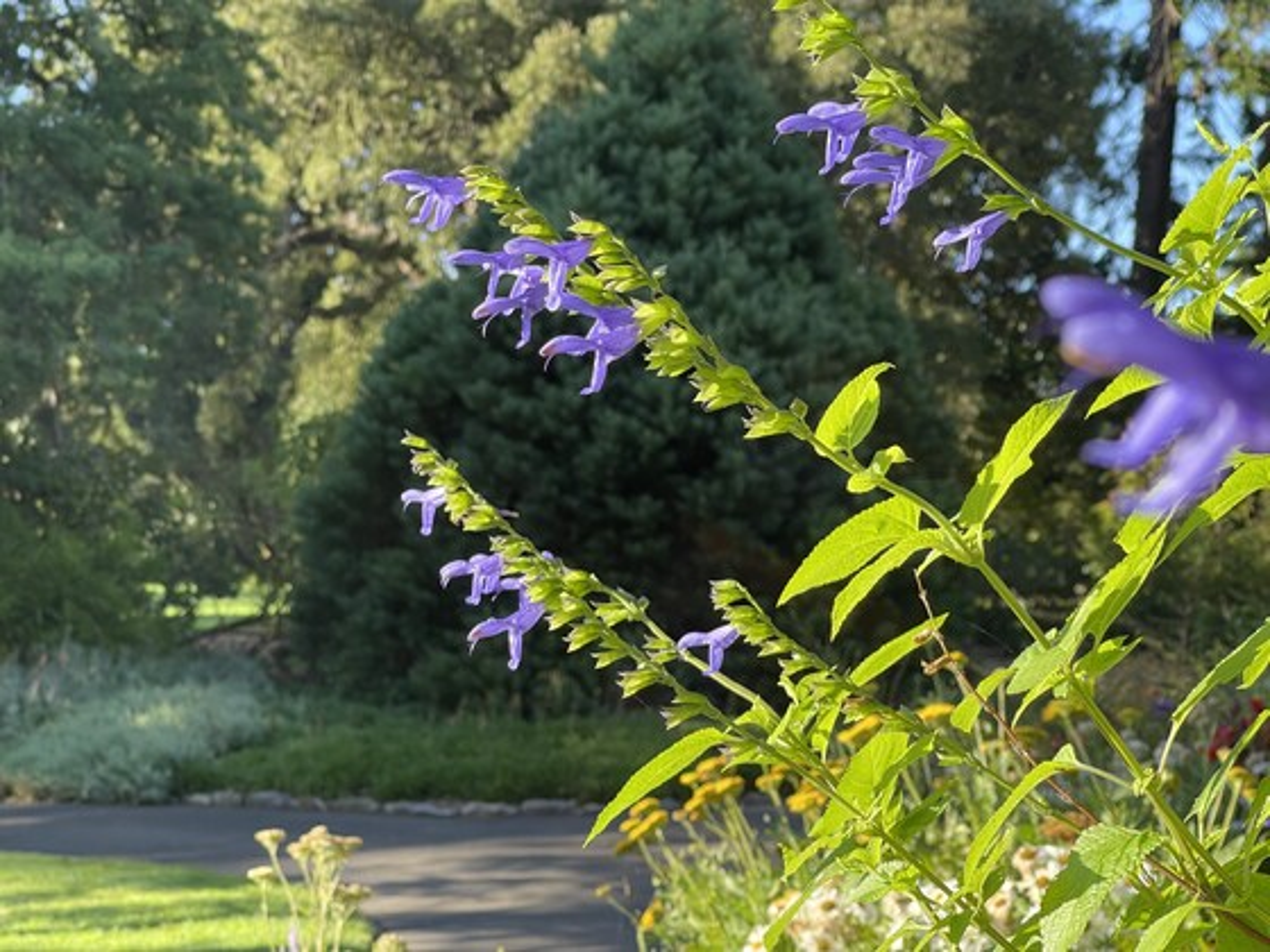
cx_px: 635
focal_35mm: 64
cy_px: 476
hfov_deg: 30.3
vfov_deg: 22.9
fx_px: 2348
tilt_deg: +2.3
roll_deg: -2.7
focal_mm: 7.5
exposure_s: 1/153
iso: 20
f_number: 2.2
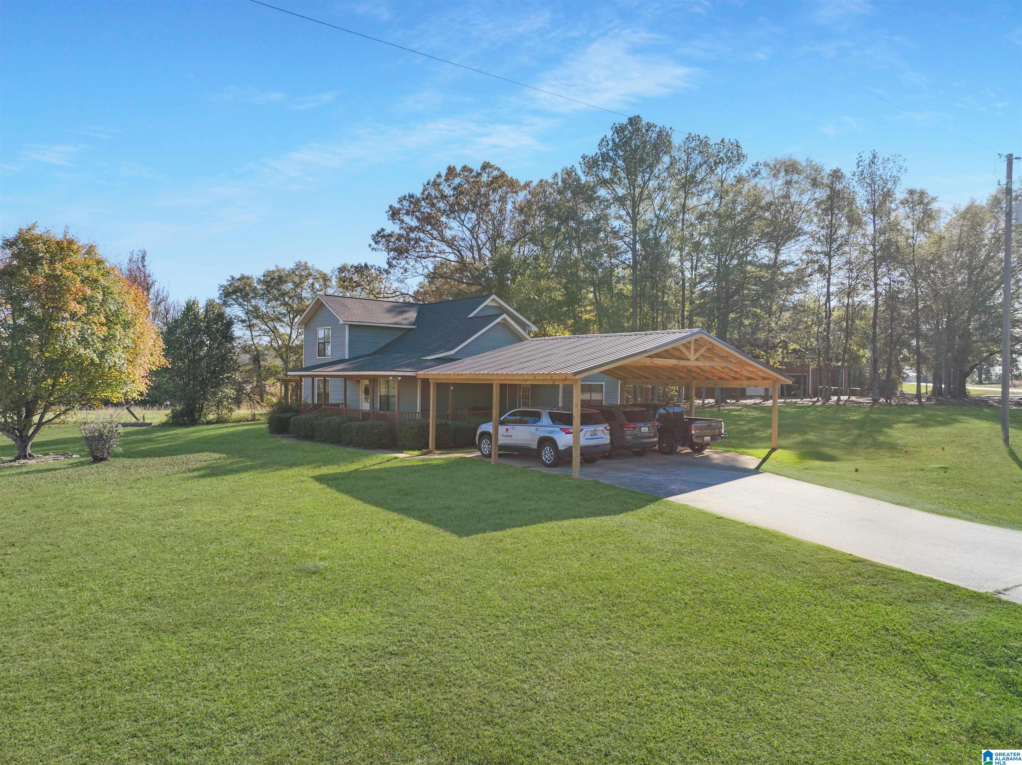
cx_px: 511
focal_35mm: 24
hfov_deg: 71.6
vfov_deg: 56.8
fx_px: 708
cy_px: 382
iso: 200
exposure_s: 1/2000
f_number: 2.8
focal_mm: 12.29
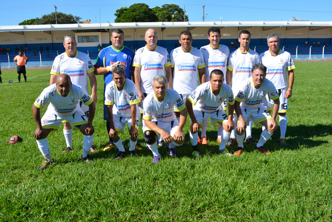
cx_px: 166
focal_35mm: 36
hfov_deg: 53.1
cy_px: 111
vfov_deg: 36.9
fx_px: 332
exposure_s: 1/250
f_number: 8
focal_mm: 24
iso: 100
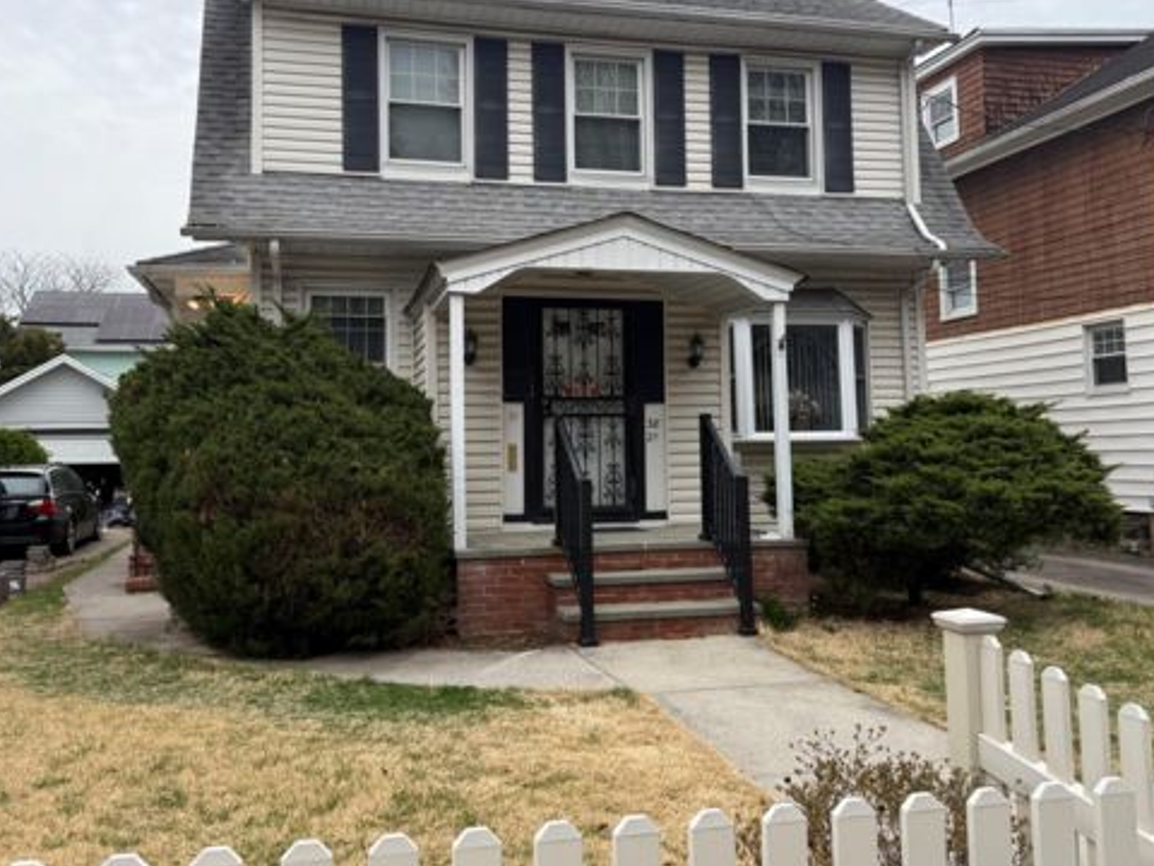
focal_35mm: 32
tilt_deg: +5.9
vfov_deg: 43.9
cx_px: 563
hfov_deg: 56.8
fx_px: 1067
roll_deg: +0.9
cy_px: 346
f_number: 1.78
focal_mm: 6.76
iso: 100
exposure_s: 1/426
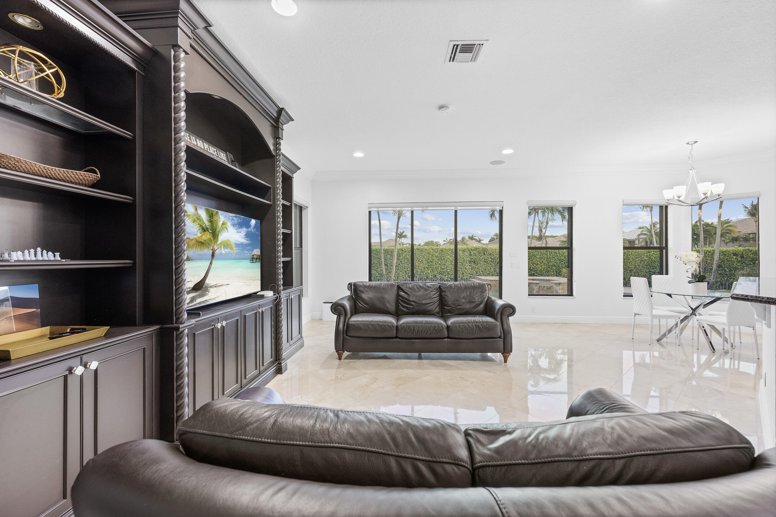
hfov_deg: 104.3
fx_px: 302
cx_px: 388
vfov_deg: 81.2
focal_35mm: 14
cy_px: 258
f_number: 7.1
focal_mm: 14
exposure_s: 1/2.5
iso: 500
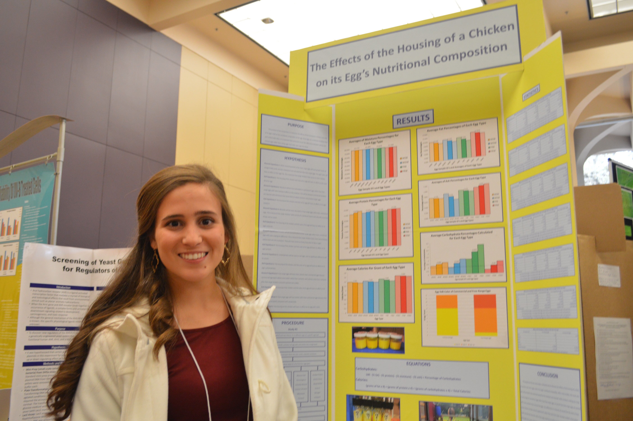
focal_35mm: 30
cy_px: 210
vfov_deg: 43.5
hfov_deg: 62.0
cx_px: 316
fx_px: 527
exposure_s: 1/30
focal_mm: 20
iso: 640
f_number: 5
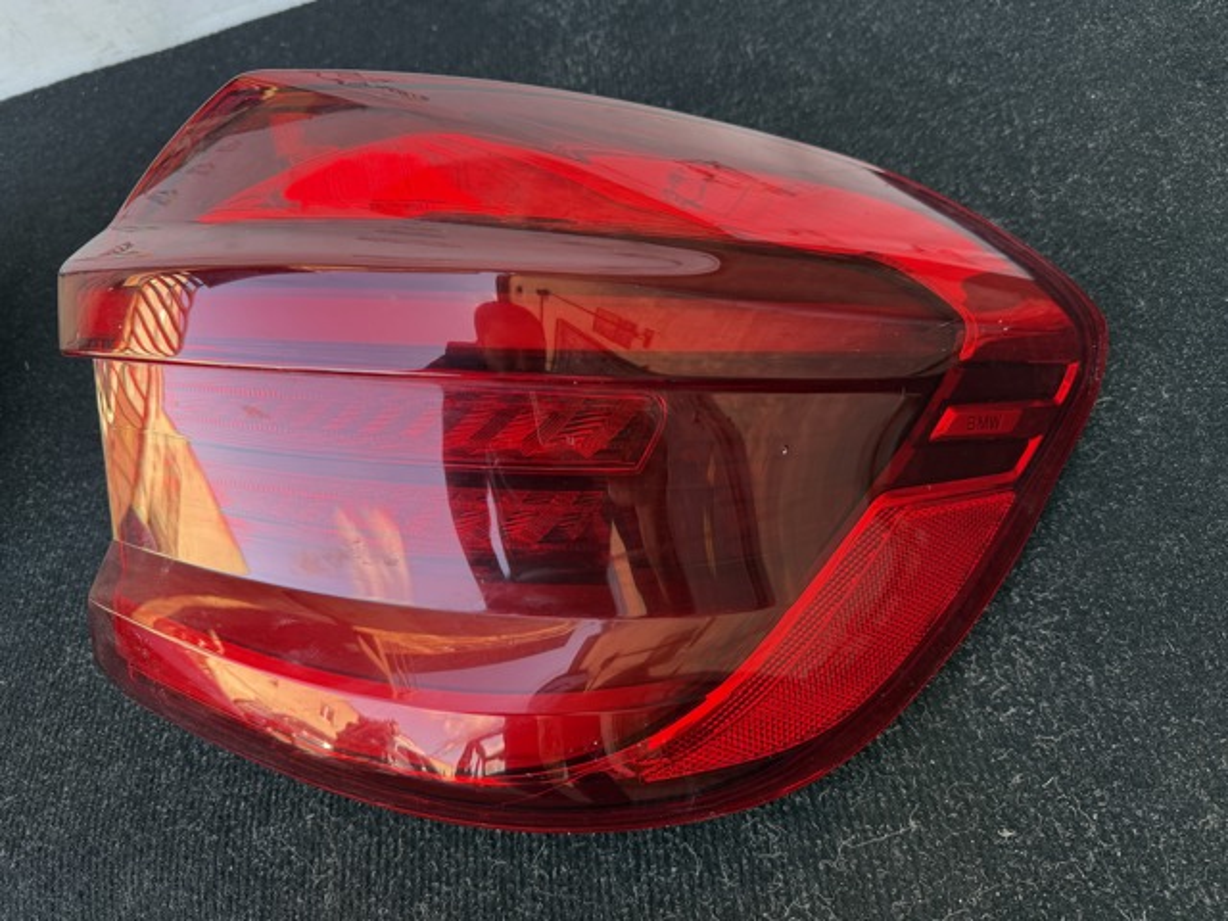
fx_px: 851
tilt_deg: -52.1
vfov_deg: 56.8
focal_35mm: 24
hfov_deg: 71.6
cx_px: 614
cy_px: 460
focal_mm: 6.76
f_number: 1.78
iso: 160
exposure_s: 1/170
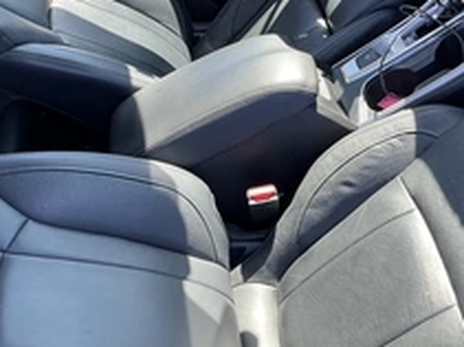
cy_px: 154
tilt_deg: -34.3
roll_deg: +42.3
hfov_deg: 36.1
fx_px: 710
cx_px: 191
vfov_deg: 27.5
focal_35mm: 53
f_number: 1.8
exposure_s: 1/122
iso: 25
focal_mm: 3
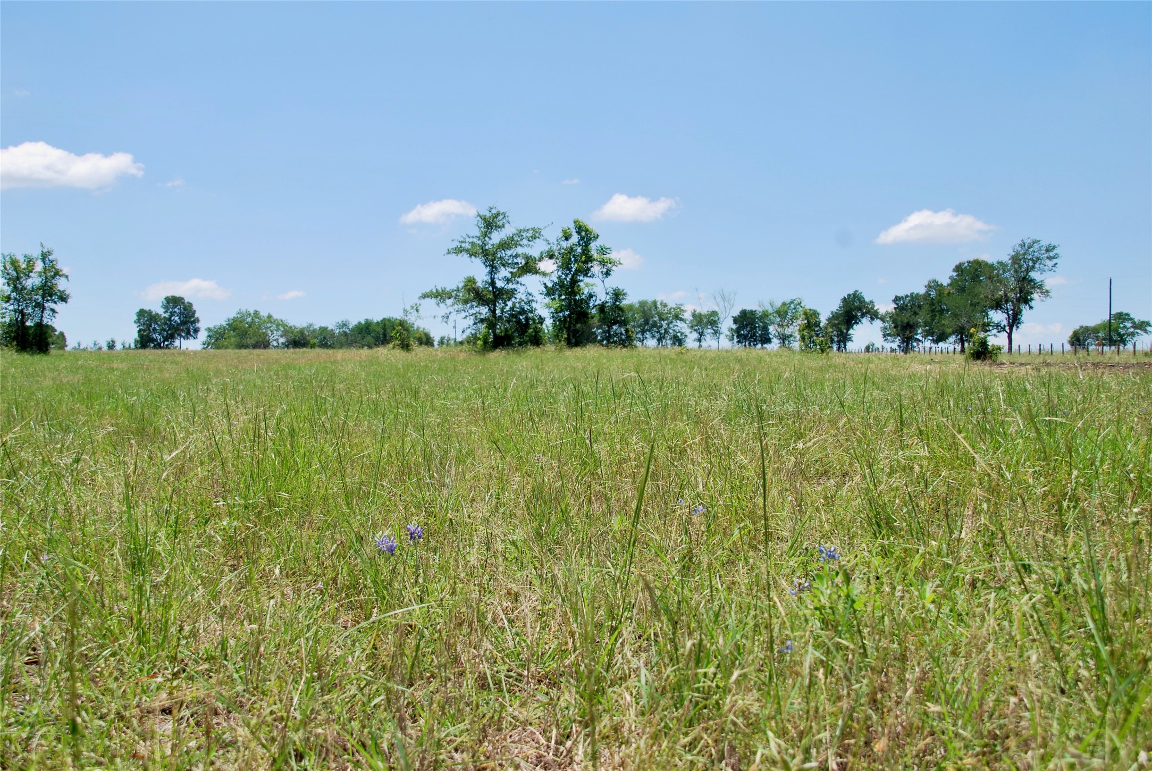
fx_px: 1393
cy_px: 386
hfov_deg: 44.9
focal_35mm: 44
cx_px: 576
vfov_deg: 30.9
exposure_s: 1/250
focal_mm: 29
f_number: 8
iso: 100
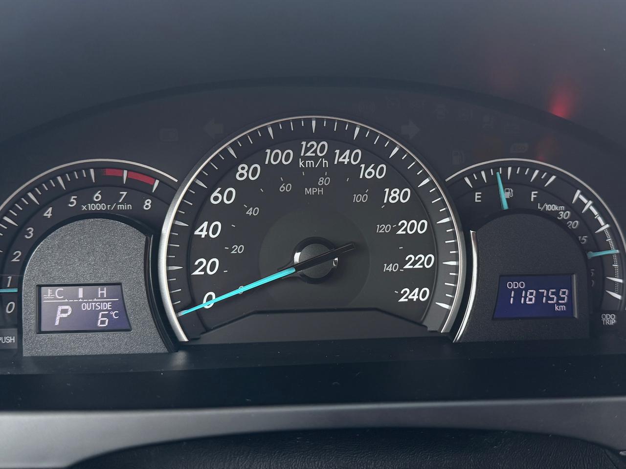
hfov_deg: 71.6
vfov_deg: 56.8
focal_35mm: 24
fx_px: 434
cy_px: 234
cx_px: 313
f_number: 1.78
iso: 200
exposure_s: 1/100
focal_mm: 6.76
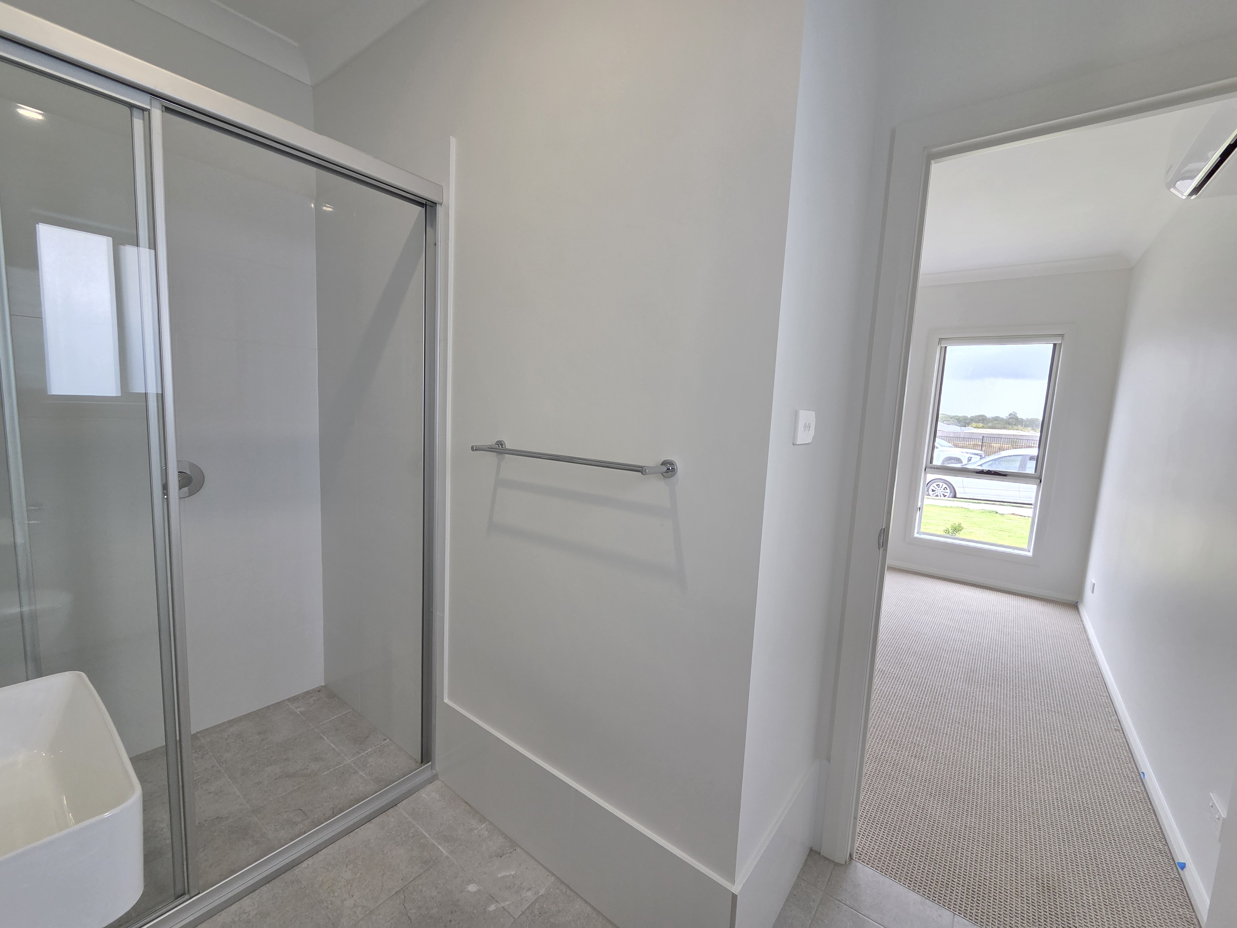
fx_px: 465
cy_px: 464
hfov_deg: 106.2
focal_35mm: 13
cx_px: 618
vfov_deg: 89.9
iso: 100
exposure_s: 1/100
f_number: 2.2
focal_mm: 2.2
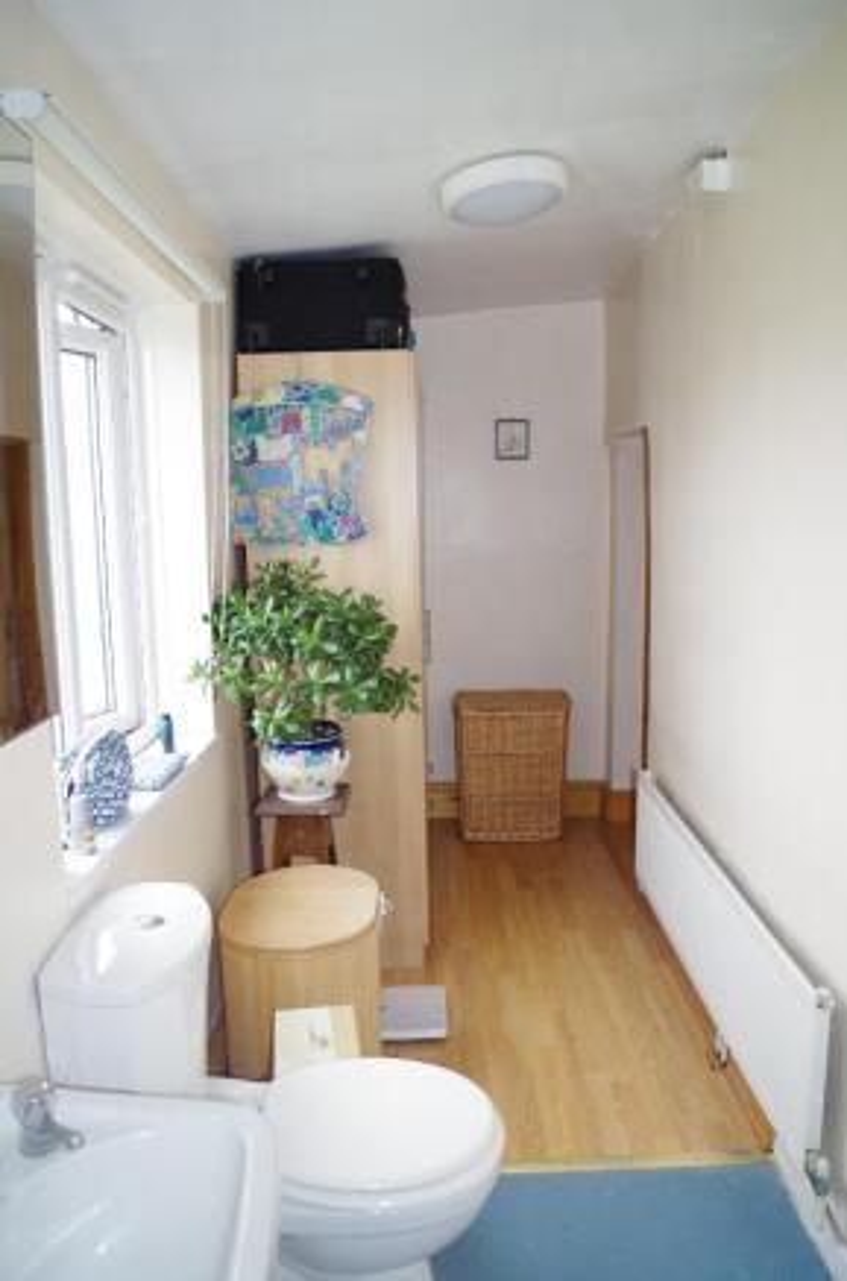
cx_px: 424
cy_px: 640
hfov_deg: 47.7
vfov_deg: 67.5
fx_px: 958
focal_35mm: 27
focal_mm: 18
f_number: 3.5
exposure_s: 1/40
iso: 400
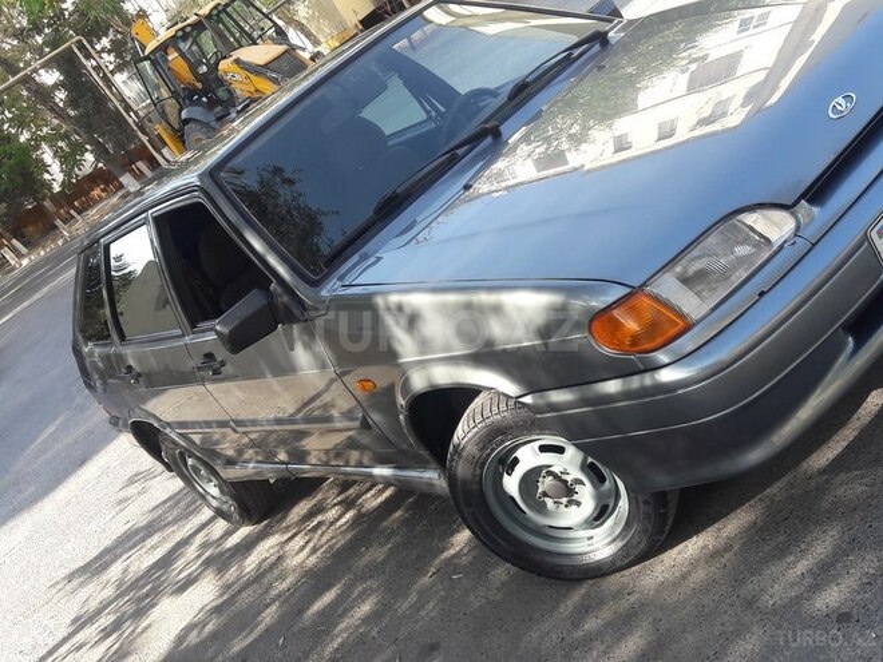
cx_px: 442
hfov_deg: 63.4
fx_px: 714
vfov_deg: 49.7
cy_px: 331
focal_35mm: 28
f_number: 1.9
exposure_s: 1/267
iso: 40
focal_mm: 3.7
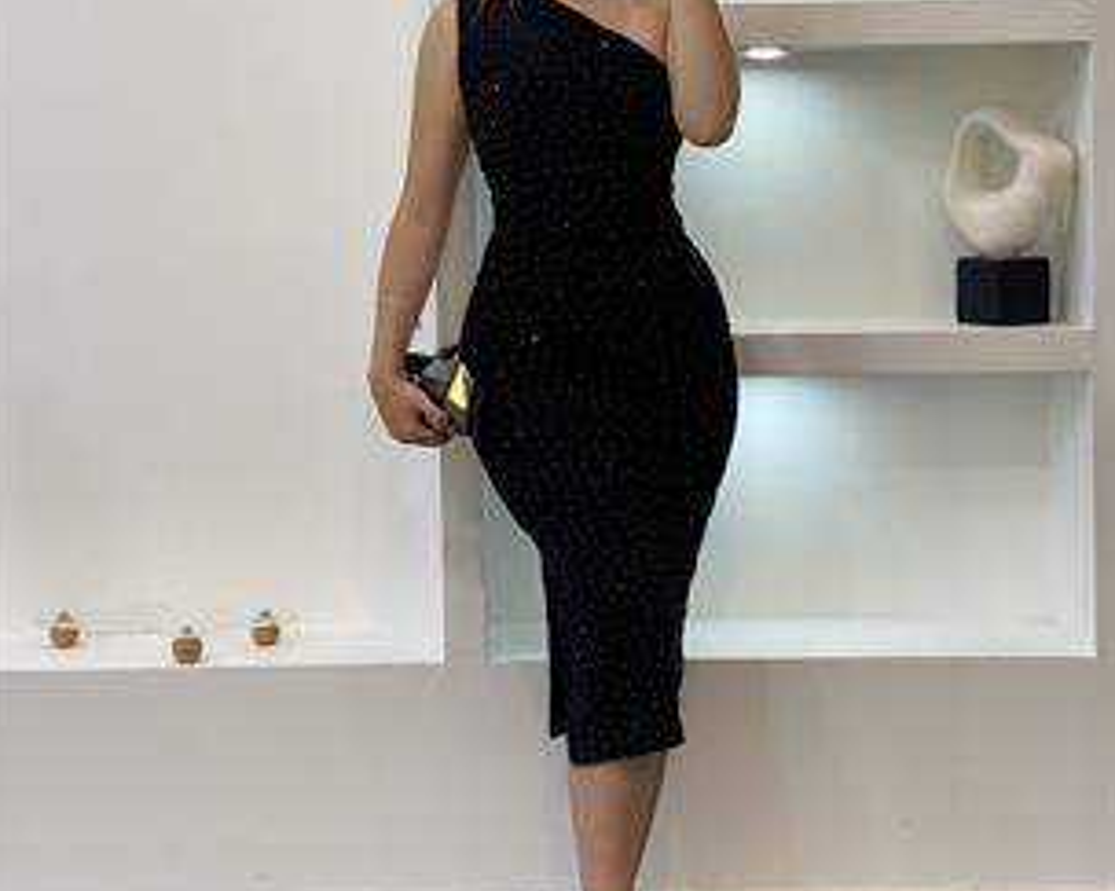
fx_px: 2276
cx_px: 550
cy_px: 456
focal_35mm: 69
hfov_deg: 27.5
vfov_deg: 22.2
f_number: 2
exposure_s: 1/100
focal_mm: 6
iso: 80
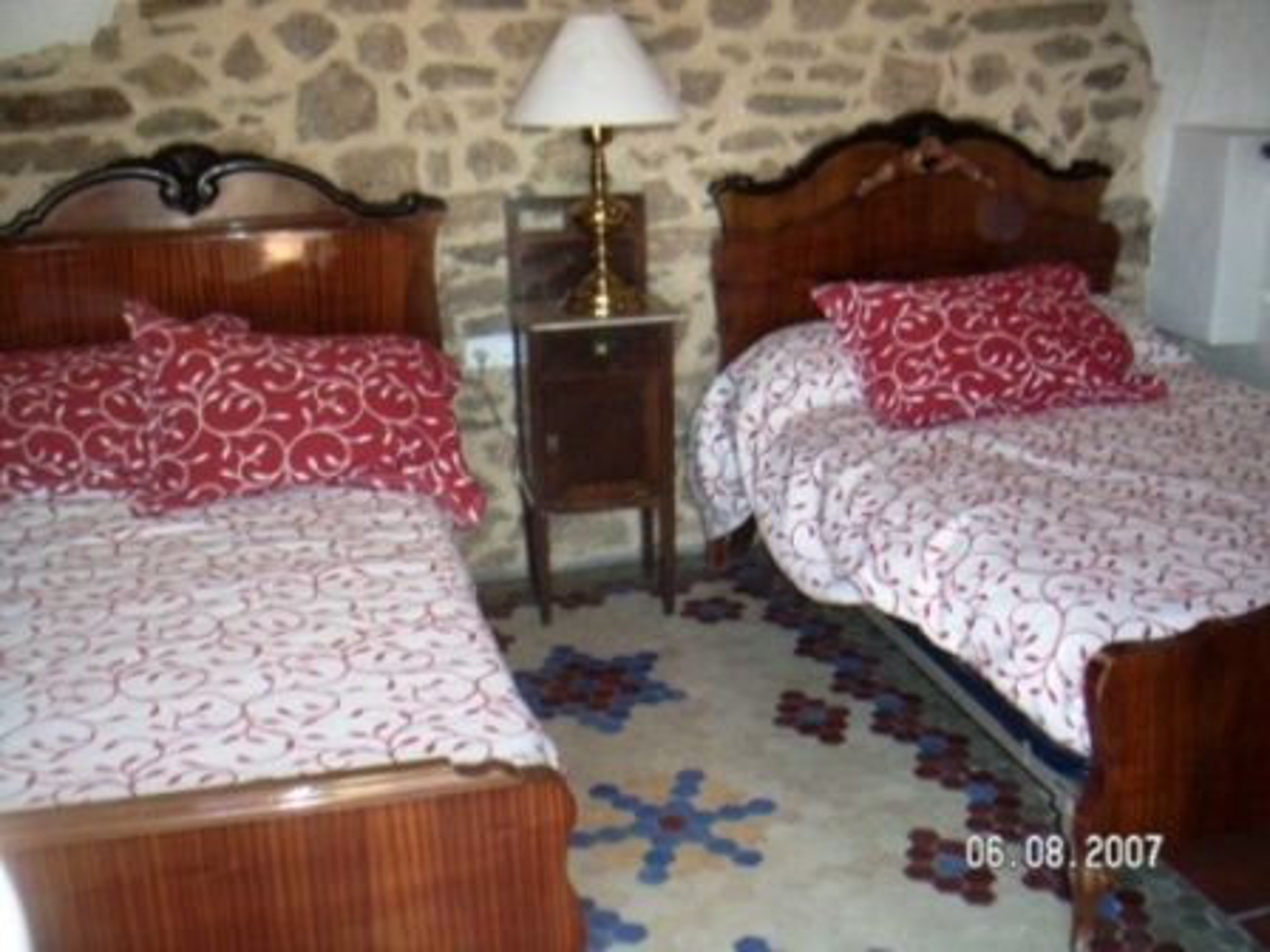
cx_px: 635
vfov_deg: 37.7
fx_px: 1394
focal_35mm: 38
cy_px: 476
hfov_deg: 49.0
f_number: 2.8
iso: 160
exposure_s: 1/50
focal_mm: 6
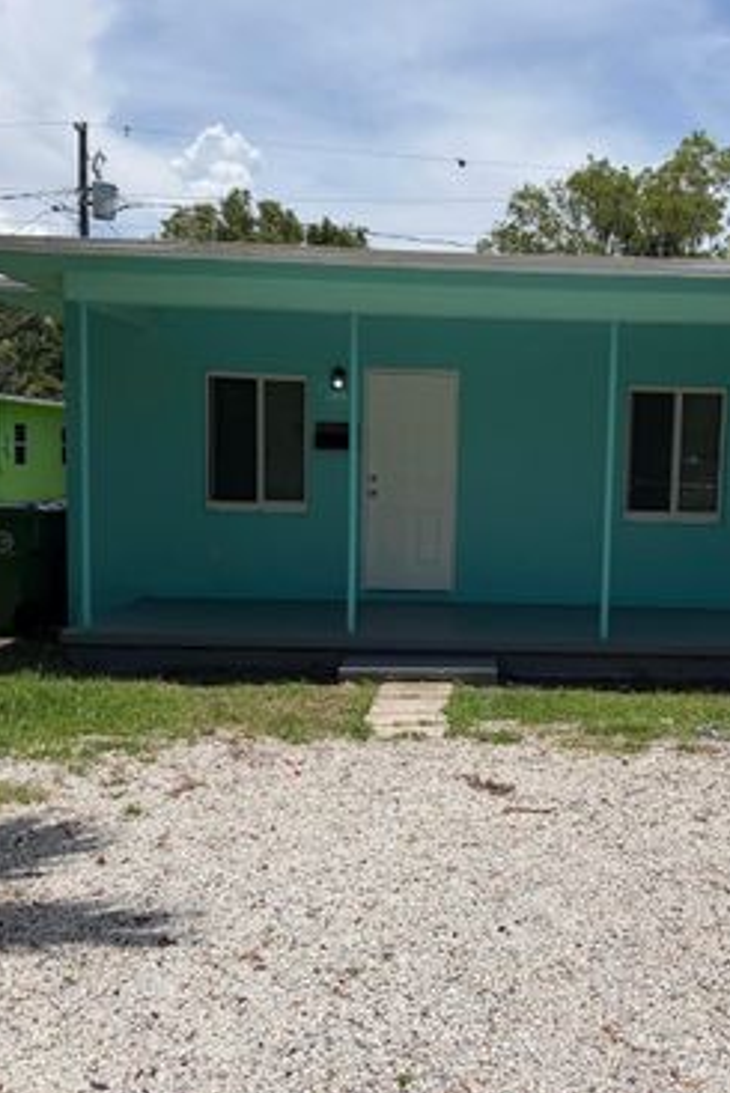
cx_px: 521
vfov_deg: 55.8
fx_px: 1033
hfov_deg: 38.2
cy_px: 552
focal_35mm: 34
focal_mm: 6.76
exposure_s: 1/8130
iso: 80
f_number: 1.78
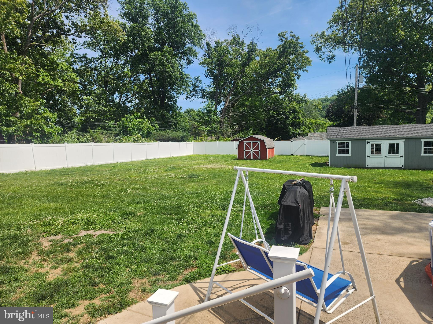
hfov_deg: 73.9
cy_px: 162
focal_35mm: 23
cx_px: 216
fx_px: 288
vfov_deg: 58.9
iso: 12
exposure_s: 1/1070
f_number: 1.8
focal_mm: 6.4
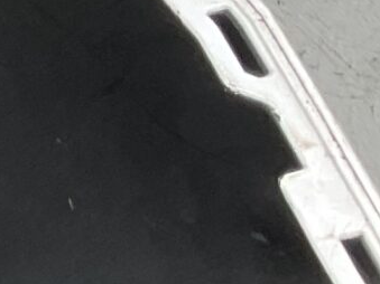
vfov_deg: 6.8
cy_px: 169
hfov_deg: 7.3
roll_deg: +11.1
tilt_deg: -33.0
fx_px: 2403
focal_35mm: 219
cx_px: -1009
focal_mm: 3
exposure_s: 1/120
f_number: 1.8
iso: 20
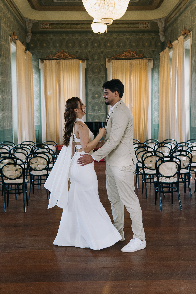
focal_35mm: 45
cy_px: 147
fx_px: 367
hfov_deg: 29.9
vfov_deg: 43.6
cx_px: 98
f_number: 2.8
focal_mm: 30
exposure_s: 1/200
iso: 500
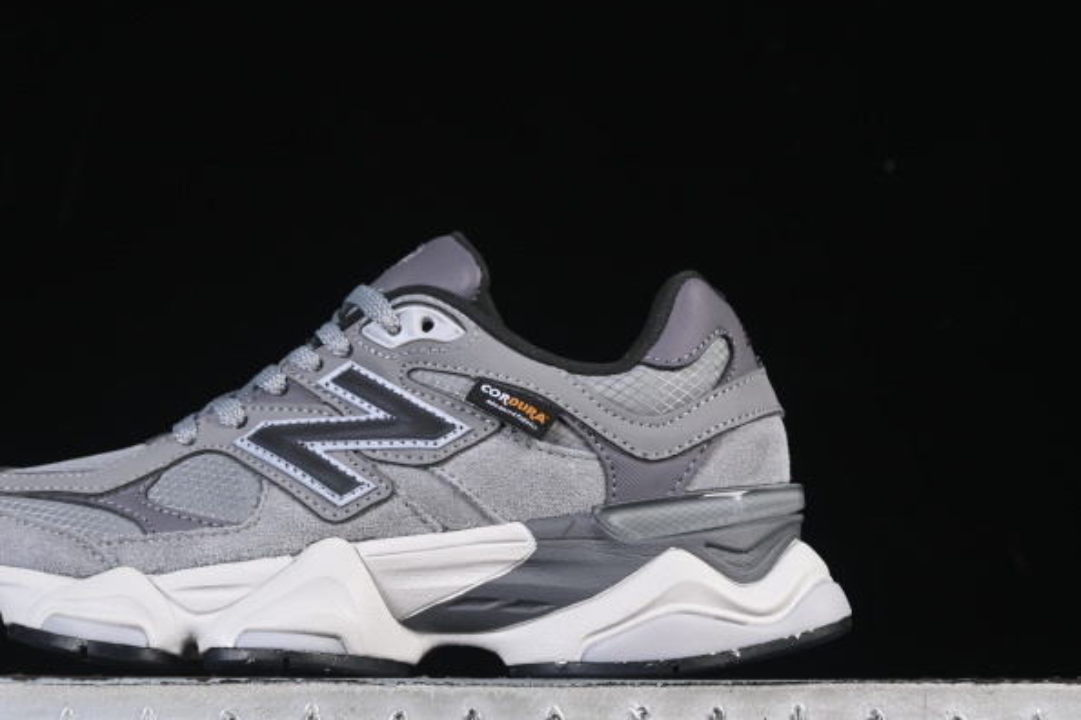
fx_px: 3033
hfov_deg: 20.2
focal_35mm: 101
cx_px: 393
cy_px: 377
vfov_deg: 13.6
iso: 160
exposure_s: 1/80
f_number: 7.1
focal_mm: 50
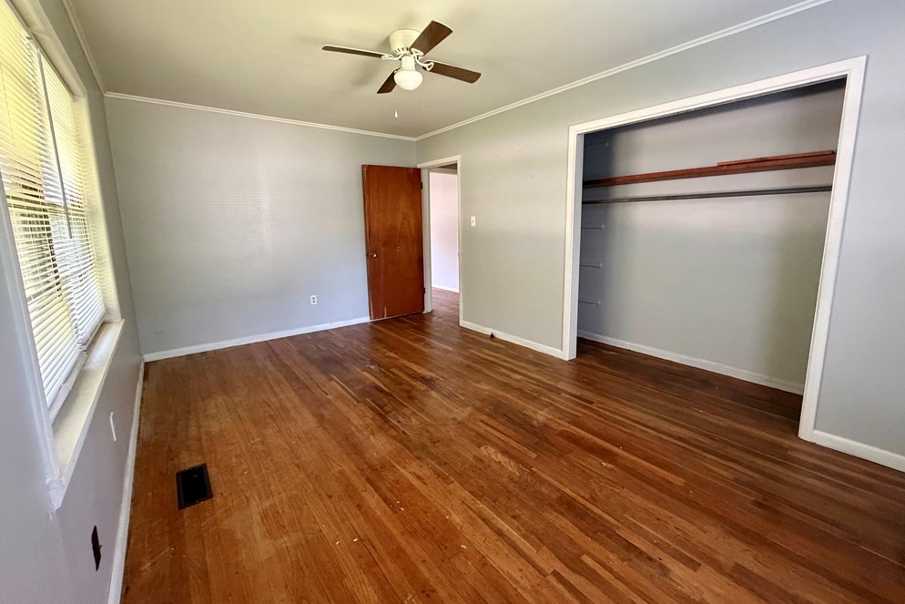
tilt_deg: -8.6
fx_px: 377
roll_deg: +1.1
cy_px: 282
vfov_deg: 77.3
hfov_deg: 100.4
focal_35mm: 15
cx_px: 452
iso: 400
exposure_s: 1/60
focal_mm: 2.22
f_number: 2.2
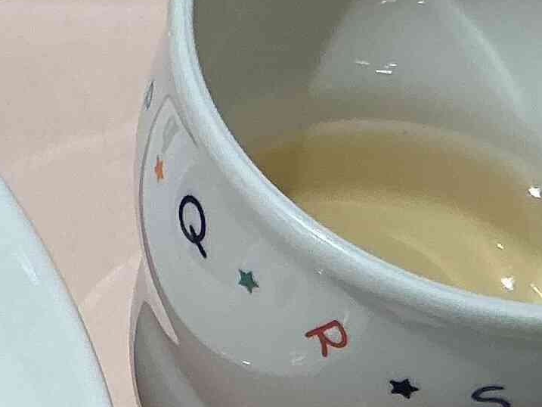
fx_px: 2553
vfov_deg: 8.6
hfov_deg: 11.4
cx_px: -394
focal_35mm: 163
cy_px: 844
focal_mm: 3
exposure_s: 1/60
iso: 40
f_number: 1.8
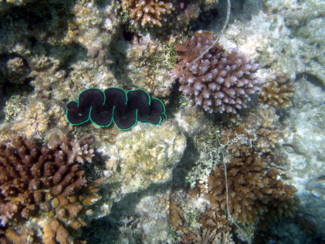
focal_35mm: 38
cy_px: 122
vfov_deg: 37.7
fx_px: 357
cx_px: 162
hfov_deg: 49.0
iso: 100
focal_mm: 5.8
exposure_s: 1/165
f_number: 5.6
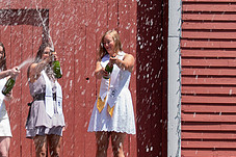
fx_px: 629
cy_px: 69
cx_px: 46
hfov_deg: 21.0
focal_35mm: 96
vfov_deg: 14.2
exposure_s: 1/250
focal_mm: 25
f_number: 5.6
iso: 100
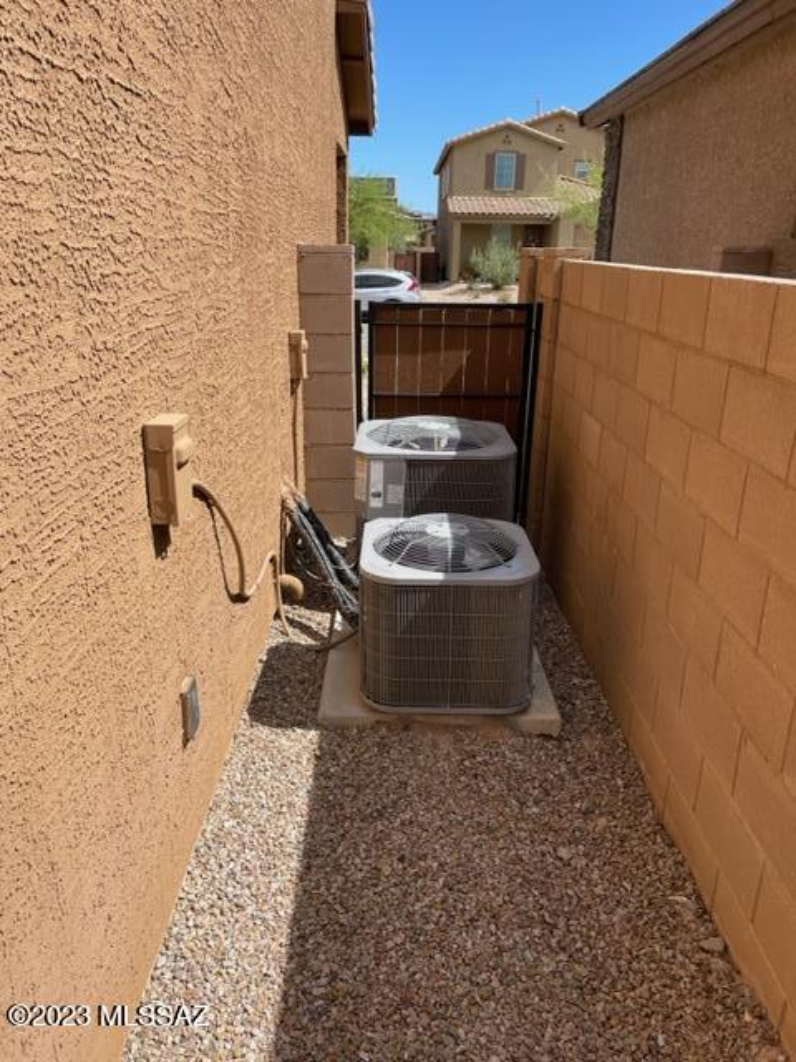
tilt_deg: -18.1
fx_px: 797
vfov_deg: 67.3
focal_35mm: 26
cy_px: 531
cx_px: 398
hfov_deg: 53.1
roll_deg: -0.4
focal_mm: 4.2
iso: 32
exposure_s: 1/2257
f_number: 1.6
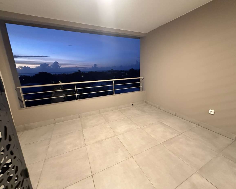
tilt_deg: -13.3
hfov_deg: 96.7
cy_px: 93
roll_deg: +2.0
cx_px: 124
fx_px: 105
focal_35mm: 15
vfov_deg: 84.0
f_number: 2.2
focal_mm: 2.22
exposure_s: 1/60
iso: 800
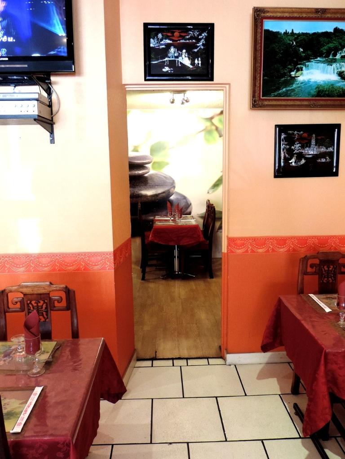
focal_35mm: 30
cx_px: 172
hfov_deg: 46.8
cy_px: 230
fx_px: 399
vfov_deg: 60.0
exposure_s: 1/15
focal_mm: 5.3
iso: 400
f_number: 3.1
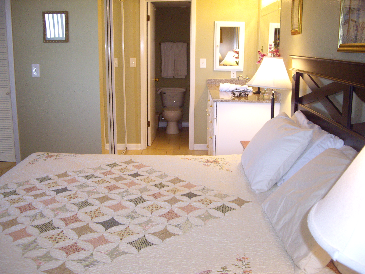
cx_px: 182
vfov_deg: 37.7
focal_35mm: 38
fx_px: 401
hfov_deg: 49.0
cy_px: 137
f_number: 2.8
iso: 400
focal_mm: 7.9
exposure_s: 1/40
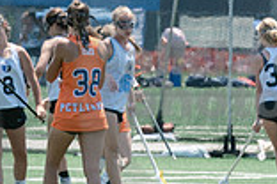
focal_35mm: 1064
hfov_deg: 1.9
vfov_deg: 1.3
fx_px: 8186
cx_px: 111
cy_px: 2
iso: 400
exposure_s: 1/2000
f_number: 5.6
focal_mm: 165
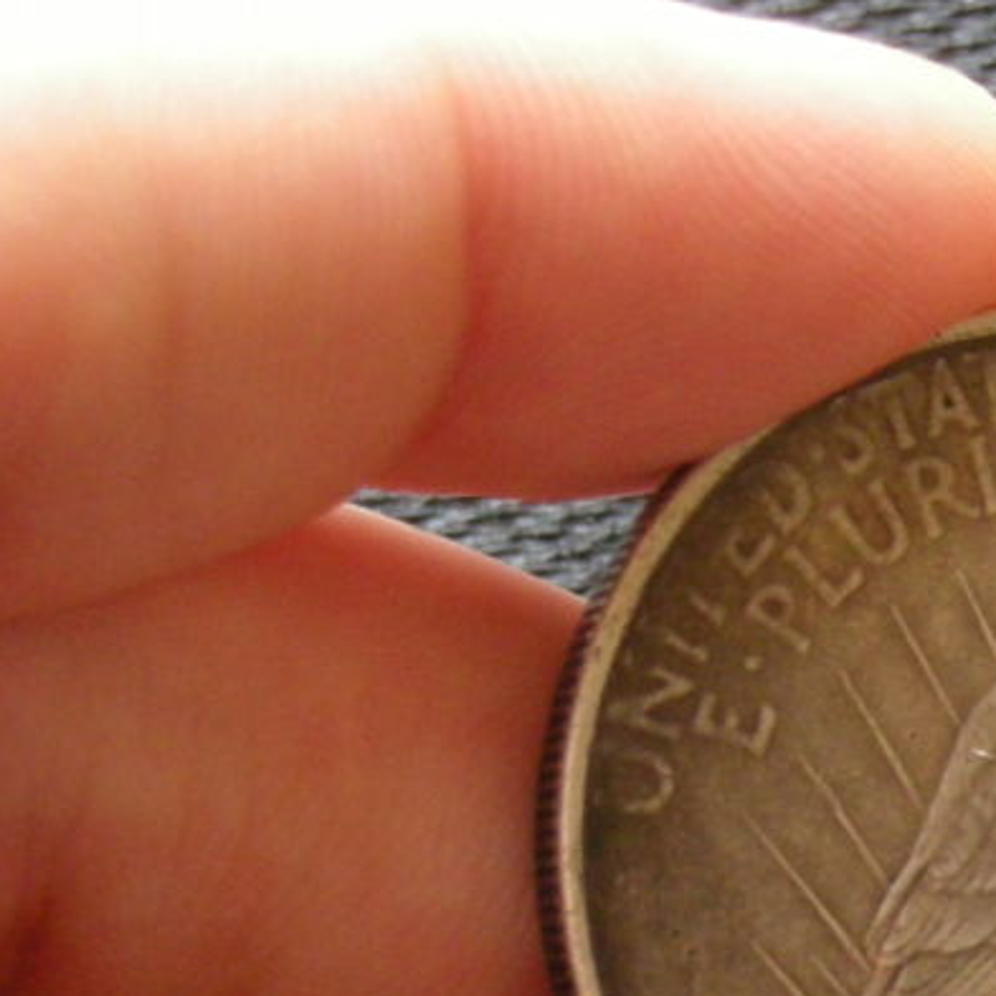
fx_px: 5567
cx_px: 1100
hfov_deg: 10.1
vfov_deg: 10.2
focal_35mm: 171
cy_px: 867
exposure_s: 1/34.6
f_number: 3.9
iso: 400
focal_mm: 12.3
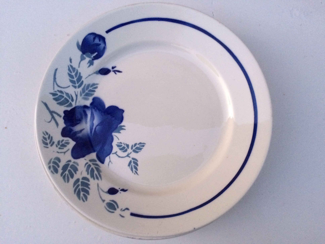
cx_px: 162
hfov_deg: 61.7
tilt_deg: -80.5
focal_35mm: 29
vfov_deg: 48.2
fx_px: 272
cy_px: 122
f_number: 2.2
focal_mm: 4.15
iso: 320
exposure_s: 1/20
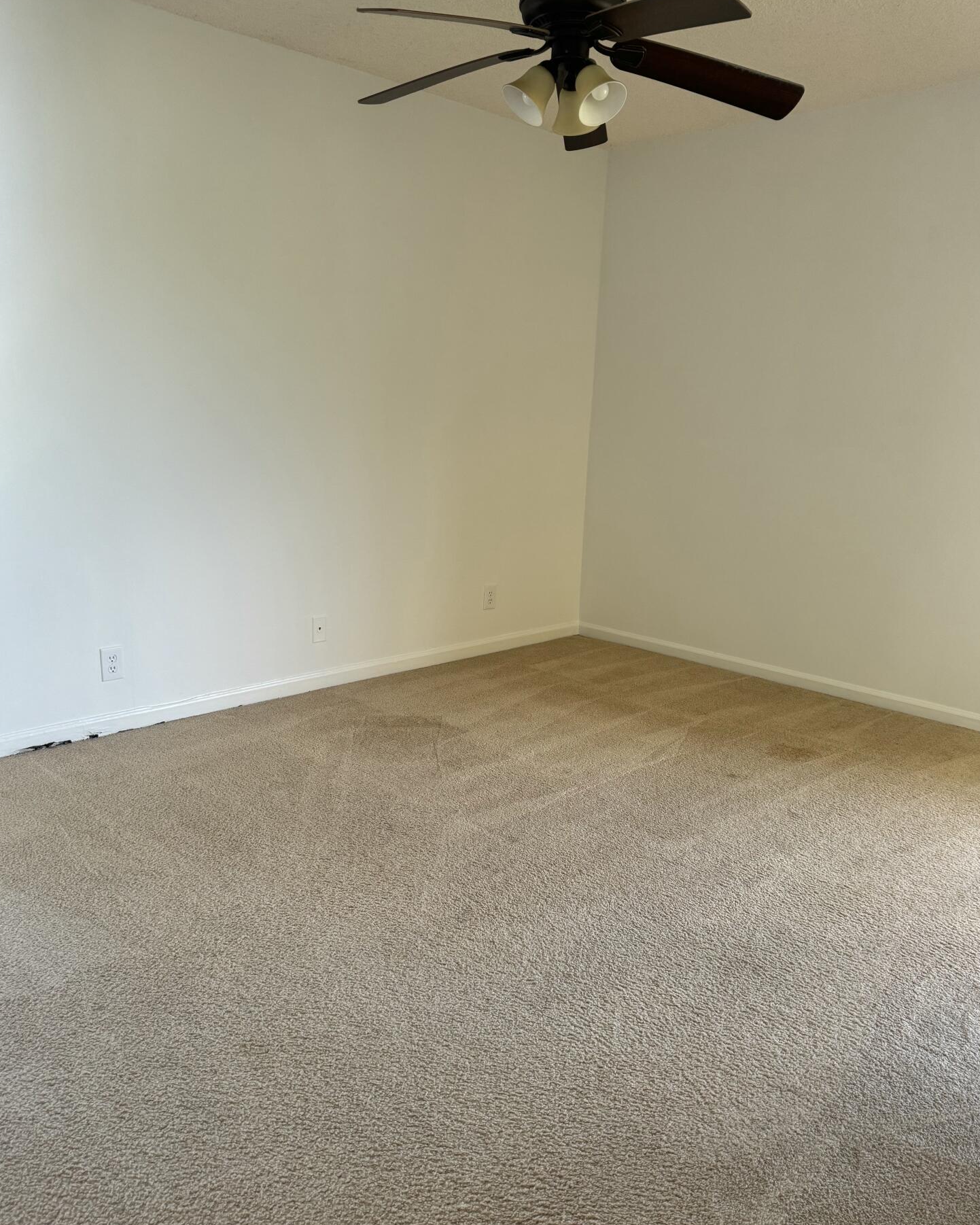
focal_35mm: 26
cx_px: 488
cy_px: 662
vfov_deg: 65.9
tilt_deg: -15.0
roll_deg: -1.1
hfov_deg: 54.9
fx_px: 942
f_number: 1.78
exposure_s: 1/121
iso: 160
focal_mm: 6.76
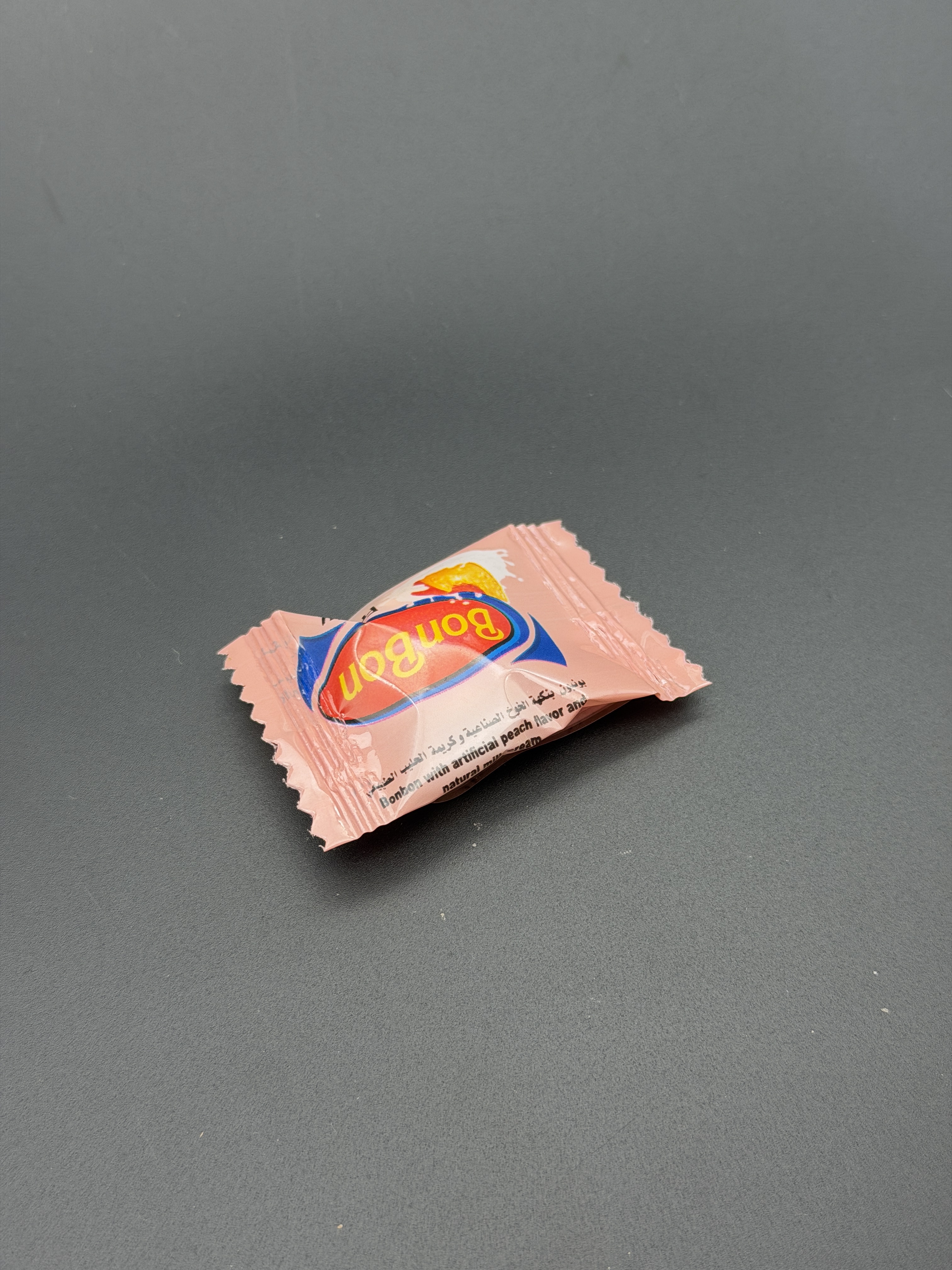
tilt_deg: -58.7
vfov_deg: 39.7
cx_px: 476
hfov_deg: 30.3
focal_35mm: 48
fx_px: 1760
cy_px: 635
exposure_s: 1/100
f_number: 1.78
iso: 80
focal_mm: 6.76
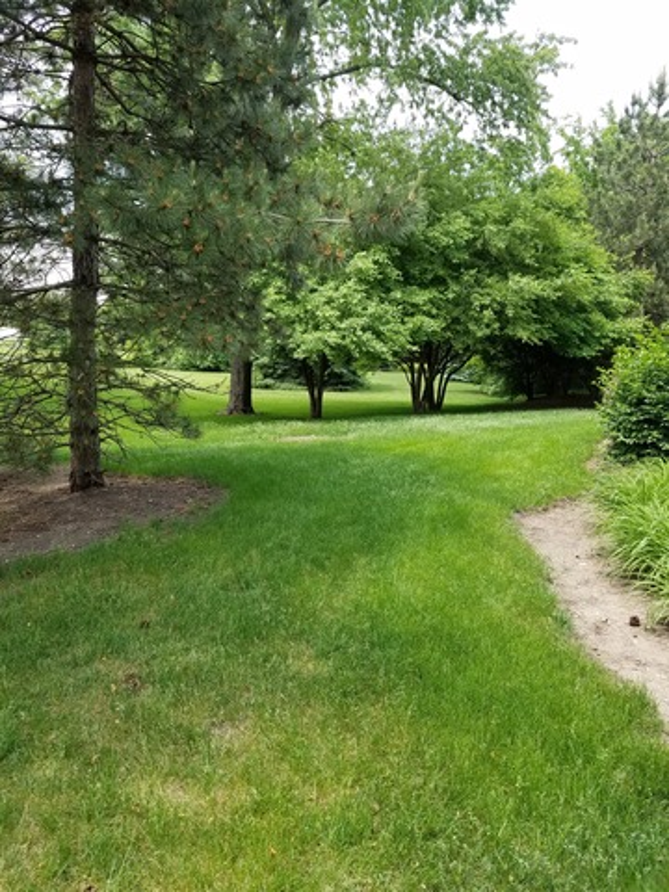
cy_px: 446
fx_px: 670
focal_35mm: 26
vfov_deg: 67.3
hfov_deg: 53.1
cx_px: 334
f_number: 1.7
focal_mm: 4.2
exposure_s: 1/552
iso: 50
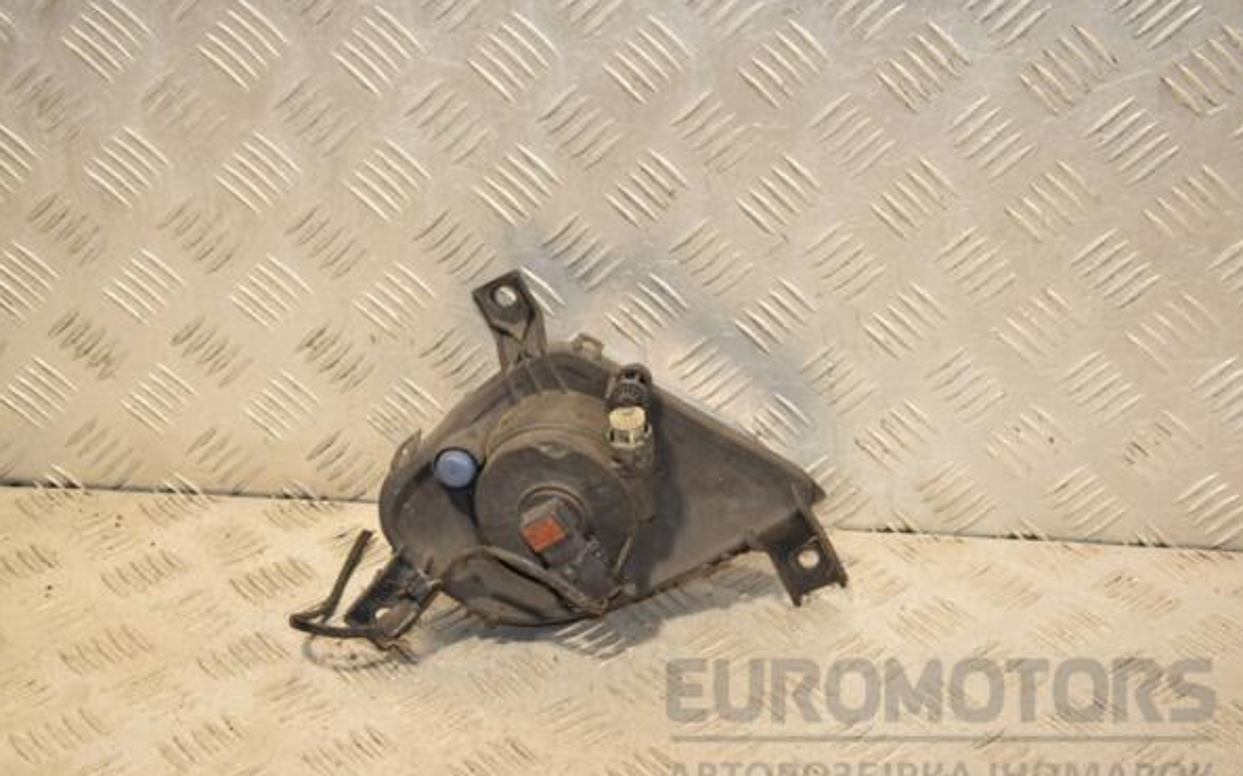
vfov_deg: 20.0
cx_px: 627
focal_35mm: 65
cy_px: 411
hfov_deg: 31.5
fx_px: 2201
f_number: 7.1
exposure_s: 1/200
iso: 800
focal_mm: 42
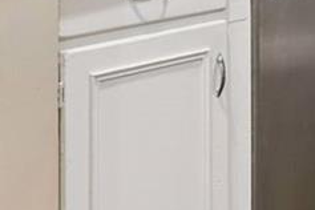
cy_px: -182
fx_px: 1120
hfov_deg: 14.3
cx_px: 553
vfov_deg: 10.1
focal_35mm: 128
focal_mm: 19
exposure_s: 1/3.33
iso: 400
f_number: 9
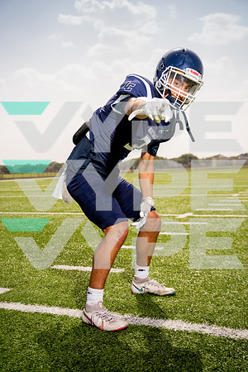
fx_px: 424
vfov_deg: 47.4
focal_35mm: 41
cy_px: 186
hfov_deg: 32.6
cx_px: 124
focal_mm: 41
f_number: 3.5
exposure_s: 1/800
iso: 100
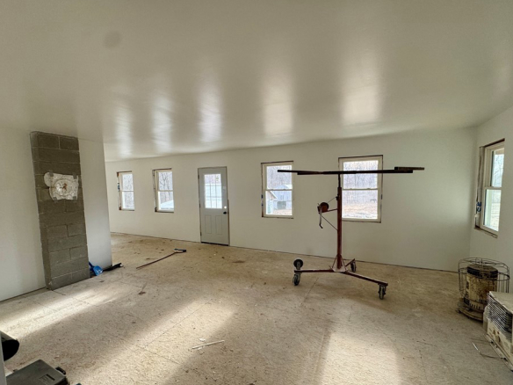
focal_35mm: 16
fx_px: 237
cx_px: 264
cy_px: 206
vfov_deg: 78.0
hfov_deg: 94.5
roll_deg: +2.2
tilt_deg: -5.0
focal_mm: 2.22
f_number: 2.2
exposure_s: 1/99
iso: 125
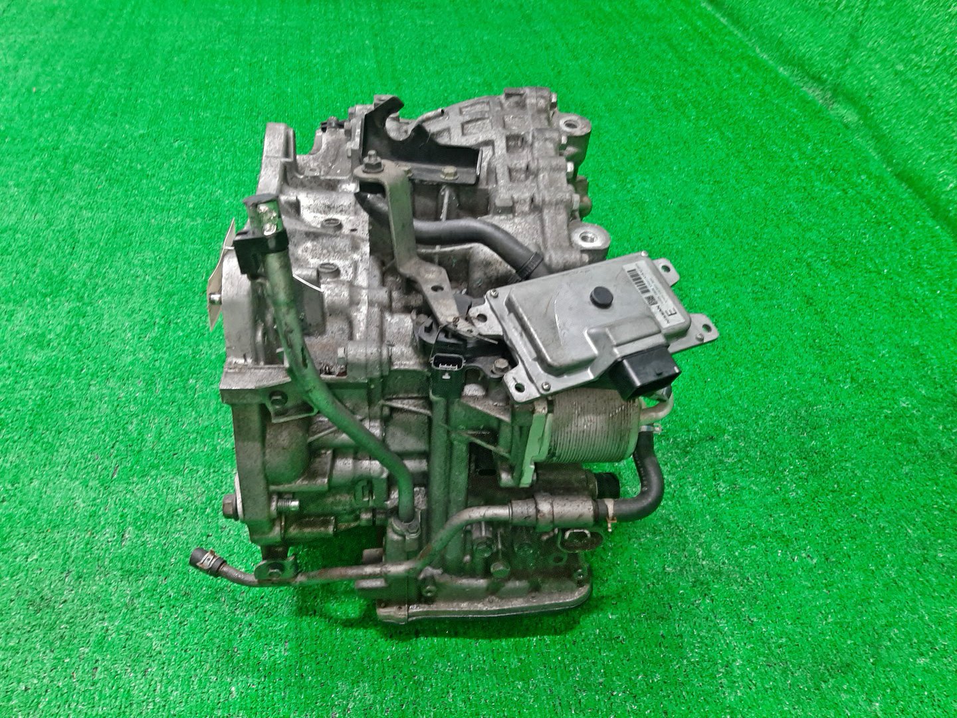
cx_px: 478
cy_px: 359
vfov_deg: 53.1
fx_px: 719
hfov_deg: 67.3
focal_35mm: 26
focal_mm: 3.93
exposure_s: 1/50
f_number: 1.7
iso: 189
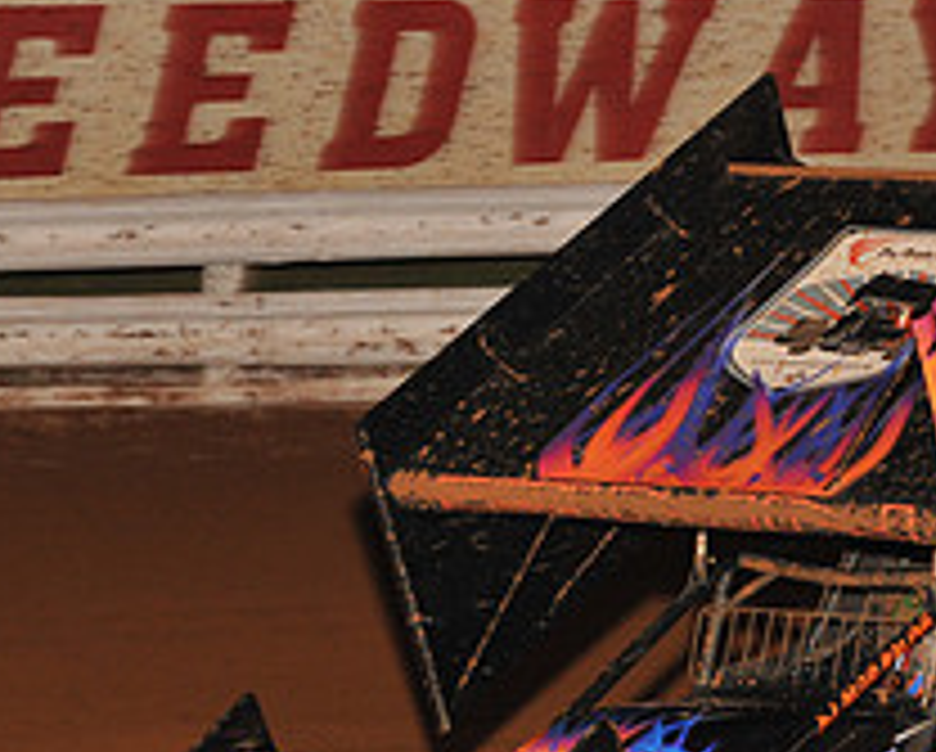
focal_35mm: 261
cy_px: 621
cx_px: 702
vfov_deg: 5.9
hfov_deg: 7.4
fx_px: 7240
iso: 1250
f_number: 6.3
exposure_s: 1/320
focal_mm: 100
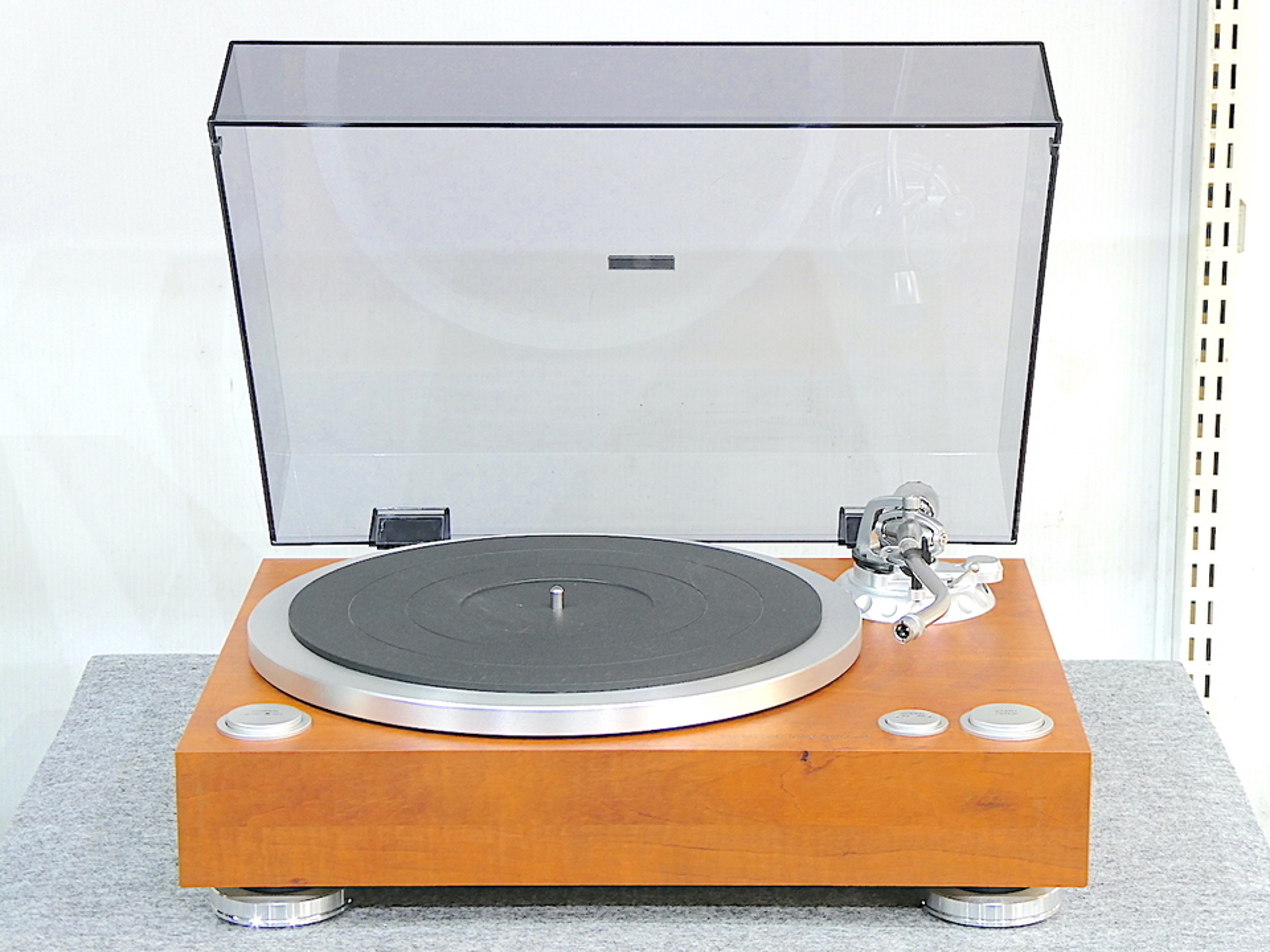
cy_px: 476
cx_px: 635
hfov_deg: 21.8
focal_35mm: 90
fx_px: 3302
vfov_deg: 16.4
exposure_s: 1/13
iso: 200
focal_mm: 16.1
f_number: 4.9
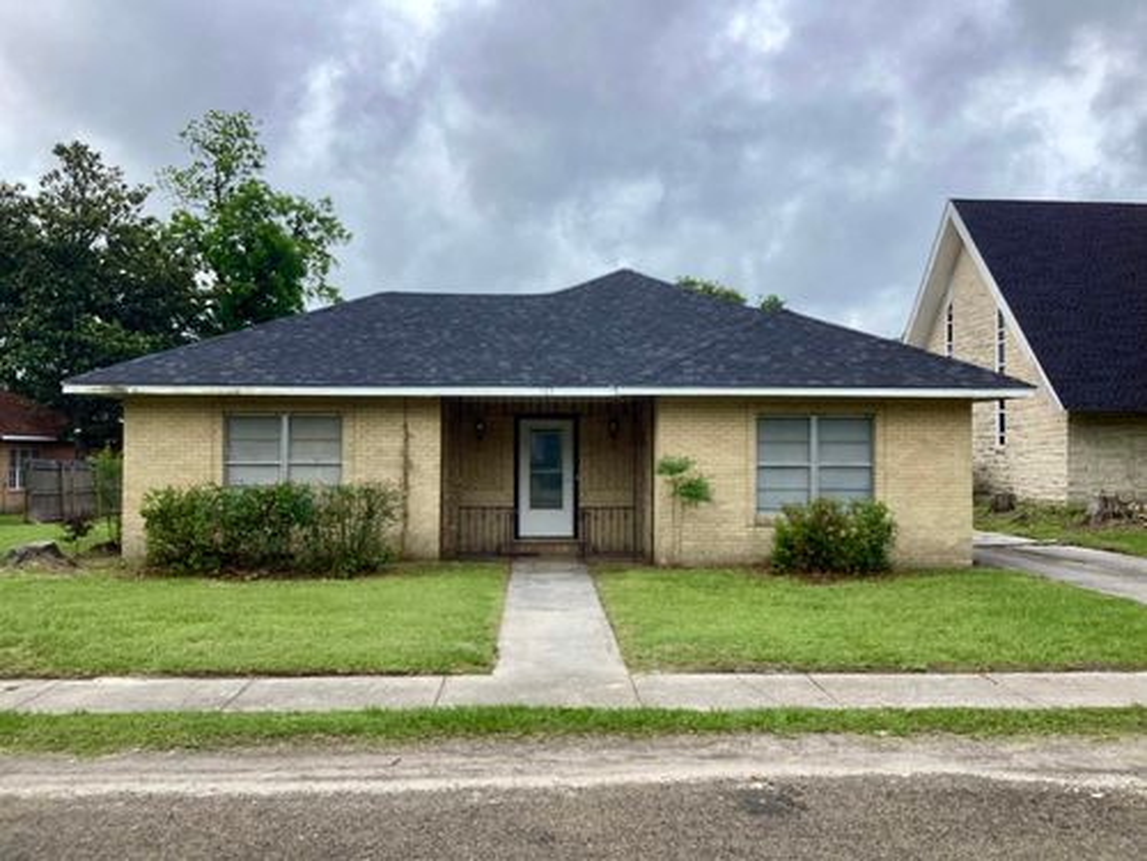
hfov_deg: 58.4
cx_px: 574
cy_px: 430
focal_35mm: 31
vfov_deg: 45.4
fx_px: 1027
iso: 25
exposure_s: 1/307
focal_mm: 3.3
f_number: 2.4
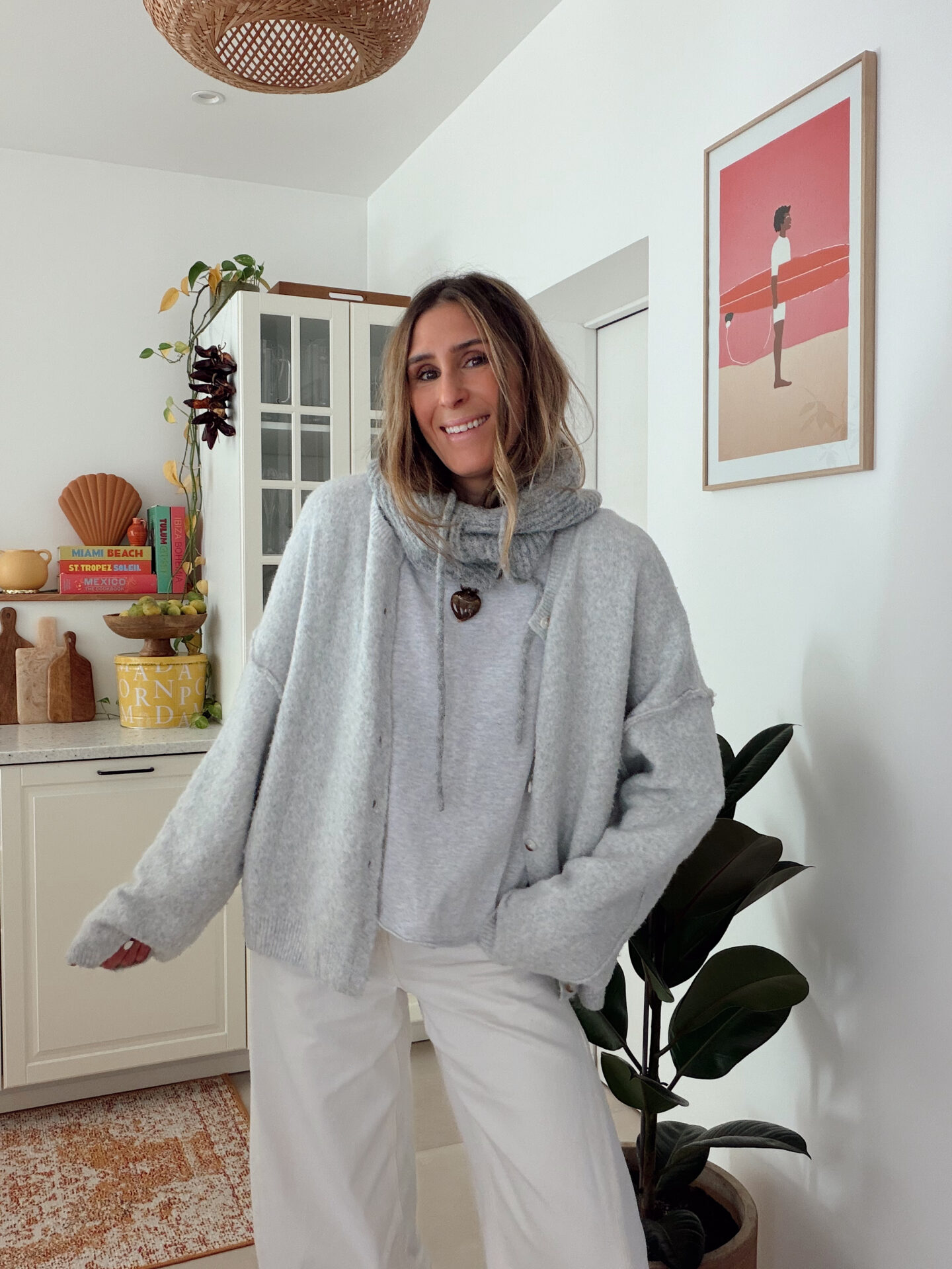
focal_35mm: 30
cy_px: 634
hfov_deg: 46.8
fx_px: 1100
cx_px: 476
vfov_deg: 60.0
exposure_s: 1/95
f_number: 1.9
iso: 80
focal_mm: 2.71
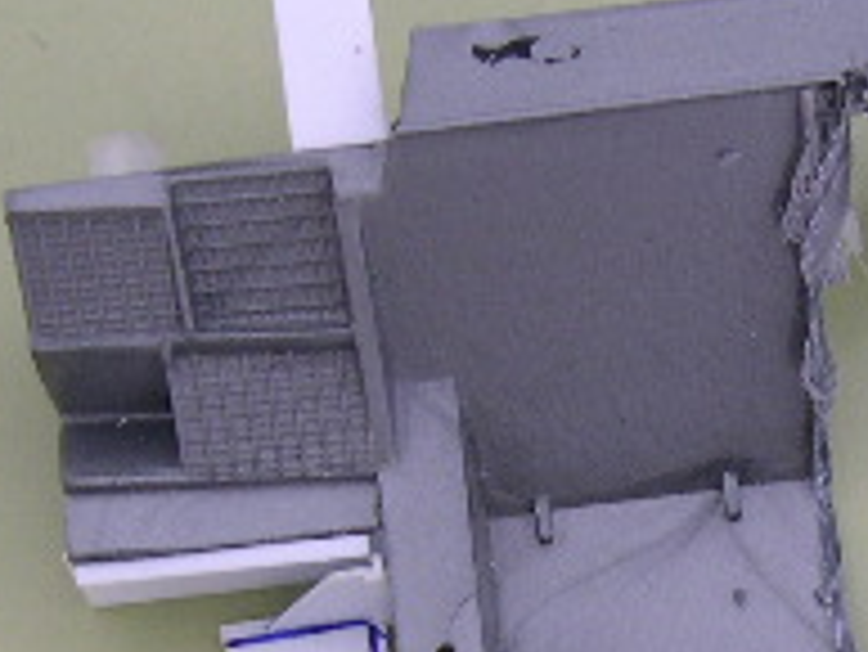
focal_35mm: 126
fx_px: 3161
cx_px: 796
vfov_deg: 11.5
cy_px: 778
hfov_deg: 15.4
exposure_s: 1/19.9
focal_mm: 8
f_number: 2.8
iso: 100
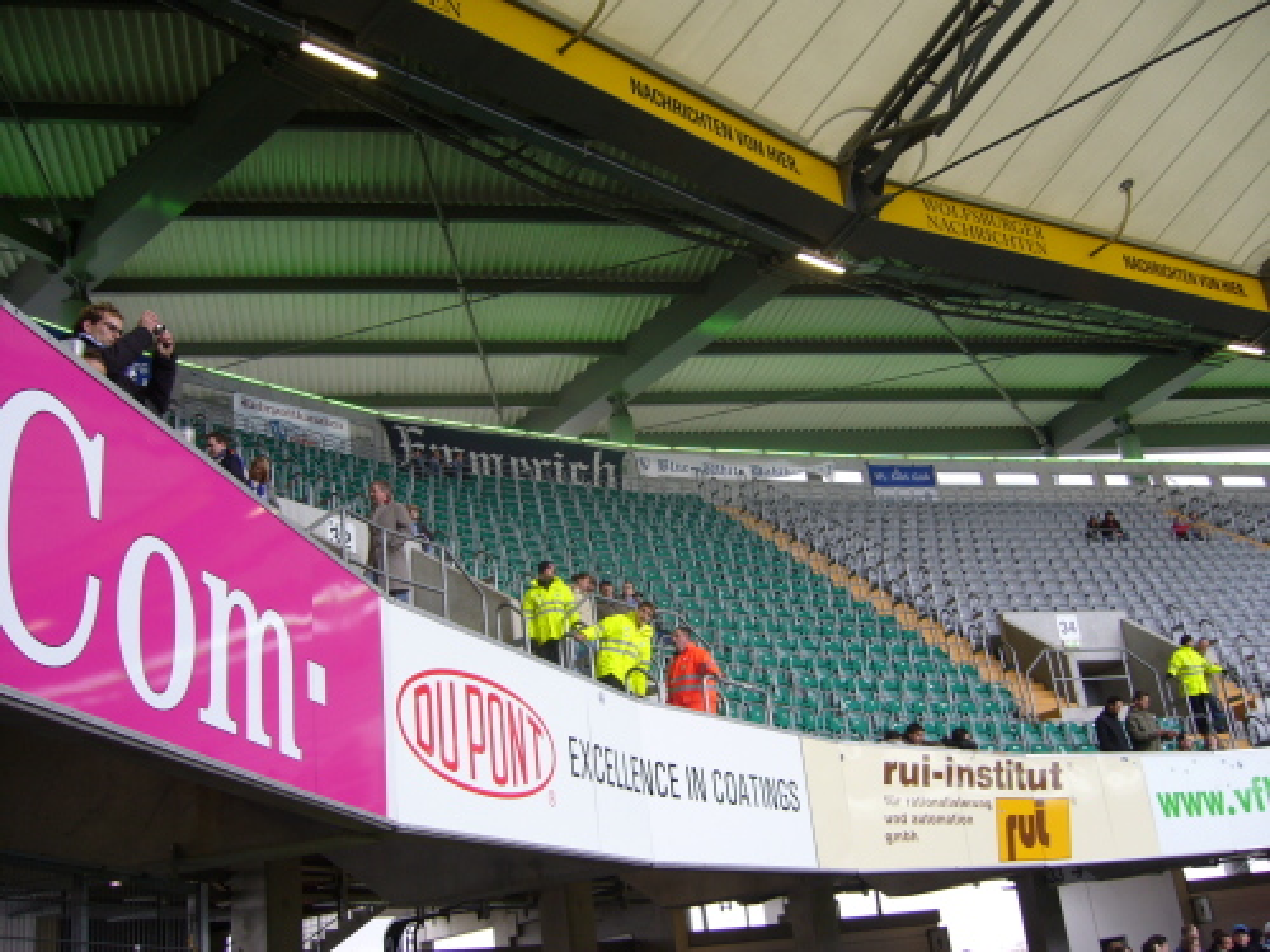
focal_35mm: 35
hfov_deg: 52.6
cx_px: 635
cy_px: 476
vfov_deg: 40.7
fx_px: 1284
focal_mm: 5.8
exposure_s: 1/50
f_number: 2.8
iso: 80
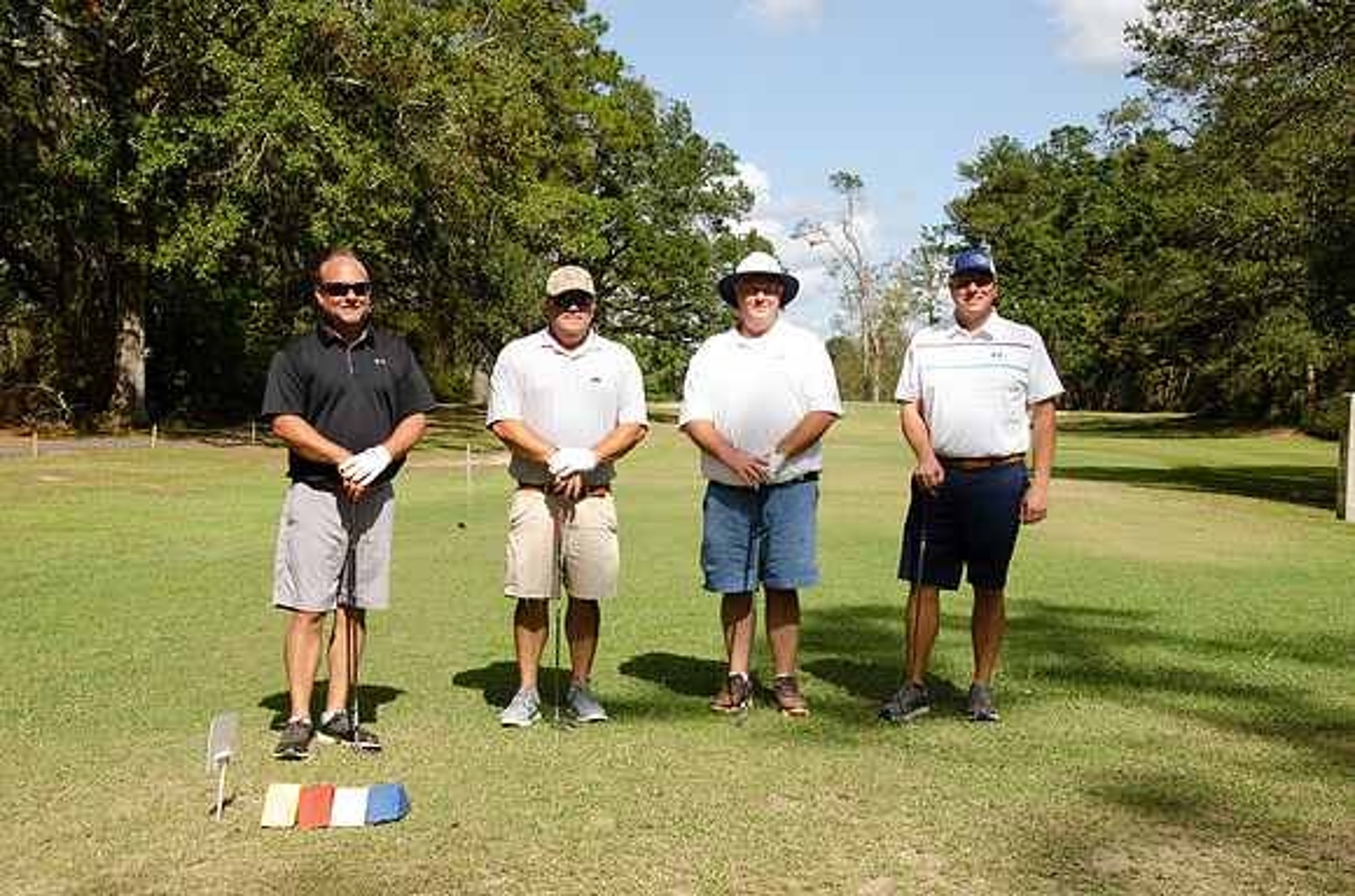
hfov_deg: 37.9
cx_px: 678
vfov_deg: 25.6
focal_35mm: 52
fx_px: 1972
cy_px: 448
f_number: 11
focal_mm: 35
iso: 400
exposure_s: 1/250
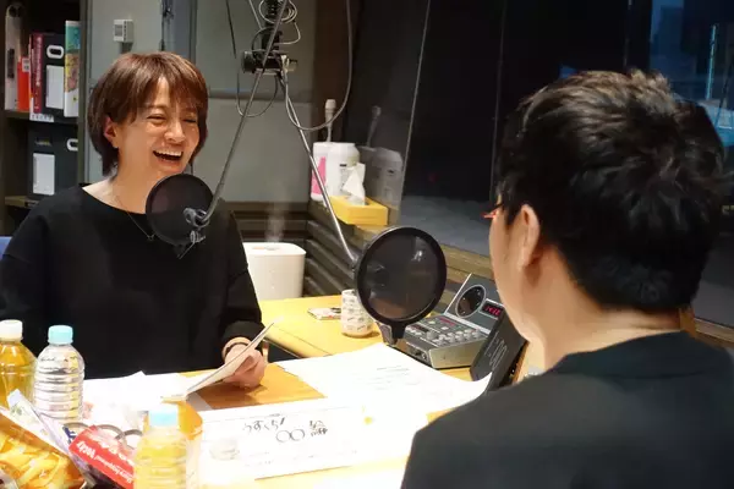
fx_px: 1182
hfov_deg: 34.5
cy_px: 244
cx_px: 367
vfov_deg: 23.4
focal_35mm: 58
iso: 4000
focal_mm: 21.19
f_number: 2.8
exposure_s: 1/250
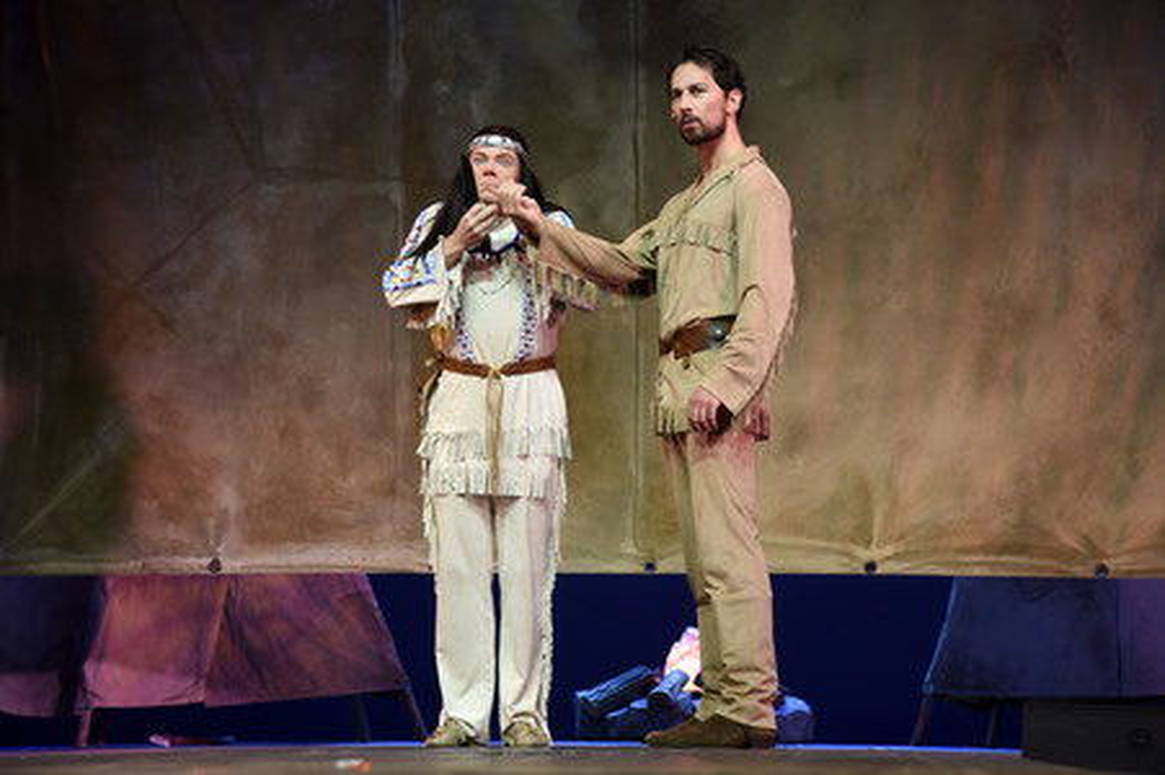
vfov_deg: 13.0
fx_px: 3395
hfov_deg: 19.5
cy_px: 388
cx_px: 582
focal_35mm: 105
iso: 1250
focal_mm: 105
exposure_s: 1/60
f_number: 6.3
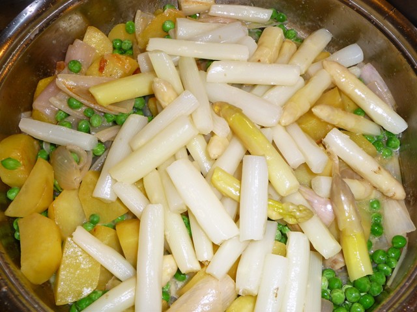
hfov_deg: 43.9
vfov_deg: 33.6
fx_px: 518
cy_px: 156
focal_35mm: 43
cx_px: 208
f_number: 4
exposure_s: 1/30
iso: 100
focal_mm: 7.1
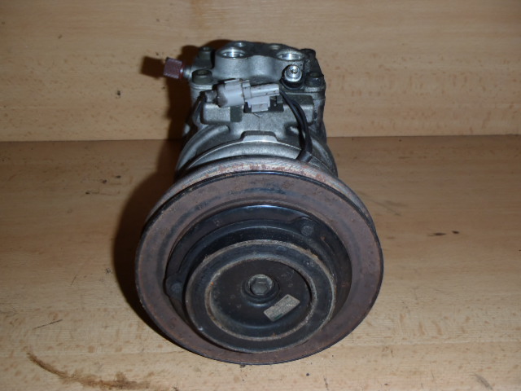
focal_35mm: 38
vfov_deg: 37.7
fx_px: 572
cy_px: 196
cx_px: 260
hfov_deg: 49.0
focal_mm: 6.83
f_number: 4.6
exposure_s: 1/40
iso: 100
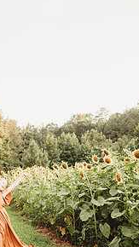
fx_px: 256
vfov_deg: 51.6
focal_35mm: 39
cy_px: 133
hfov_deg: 29.9
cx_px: 34
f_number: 2.2
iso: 125
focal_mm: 24
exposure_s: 1/400
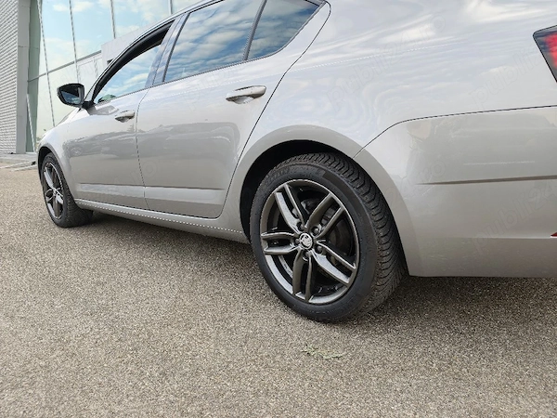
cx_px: 278
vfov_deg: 58.9
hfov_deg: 73.9
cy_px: 209
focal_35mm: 23
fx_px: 370
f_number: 1.67
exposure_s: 1/200
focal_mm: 6.62
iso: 50
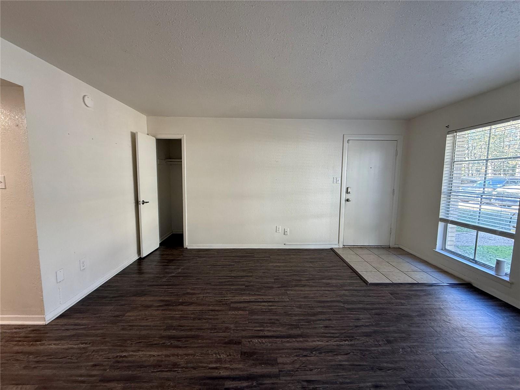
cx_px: 260
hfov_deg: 102.1
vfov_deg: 85.7
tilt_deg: -5.8
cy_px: 195
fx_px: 210
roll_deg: +0.3
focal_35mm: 14
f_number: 2.2
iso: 250
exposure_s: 1/99
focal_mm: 2.22
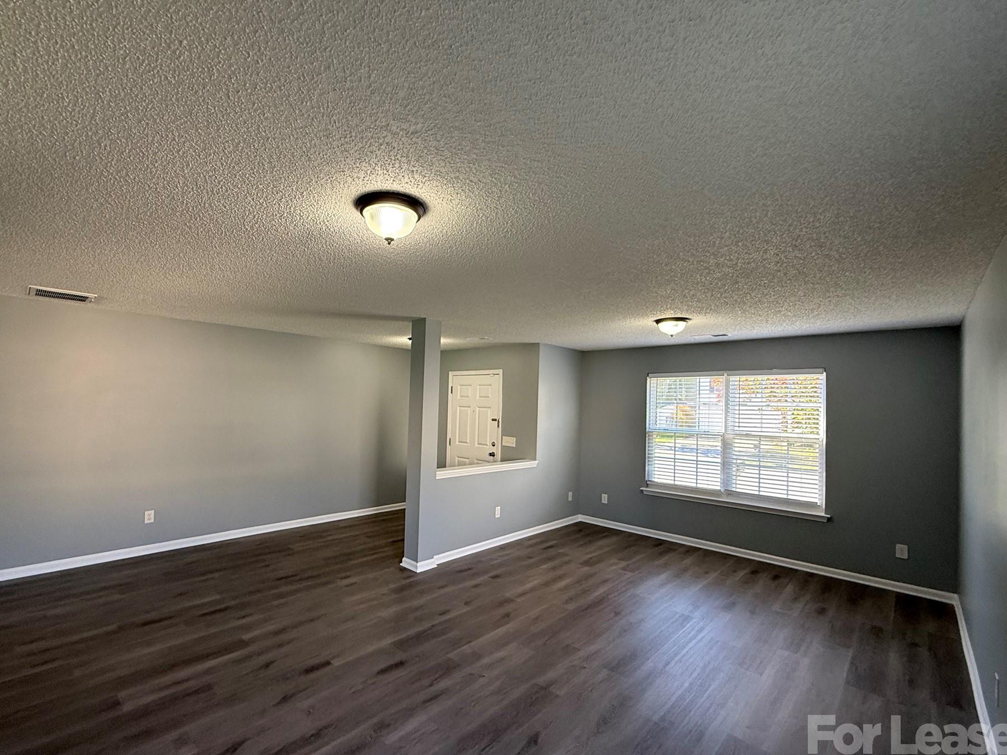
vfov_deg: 78.1
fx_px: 465
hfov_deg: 94.1
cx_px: 448
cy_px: 394
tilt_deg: +2.0
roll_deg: -1.5
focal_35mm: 16
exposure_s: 1/99
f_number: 2.2
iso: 160
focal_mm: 2.22
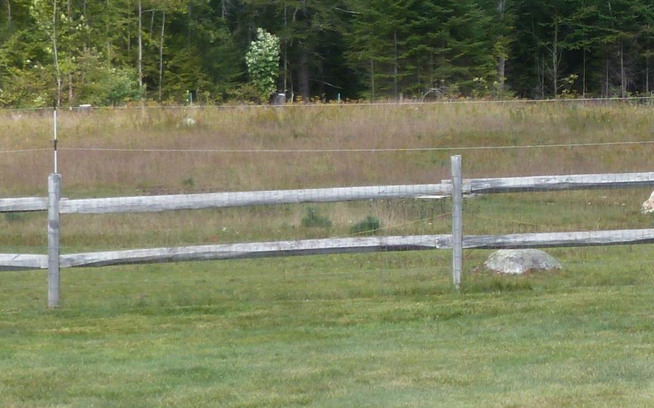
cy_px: -136
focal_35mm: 177
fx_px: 3154
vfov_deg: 7.3
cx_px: 863
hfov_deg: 11.5
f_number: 4.4
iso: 100
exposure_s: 1/250
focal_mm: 10.1
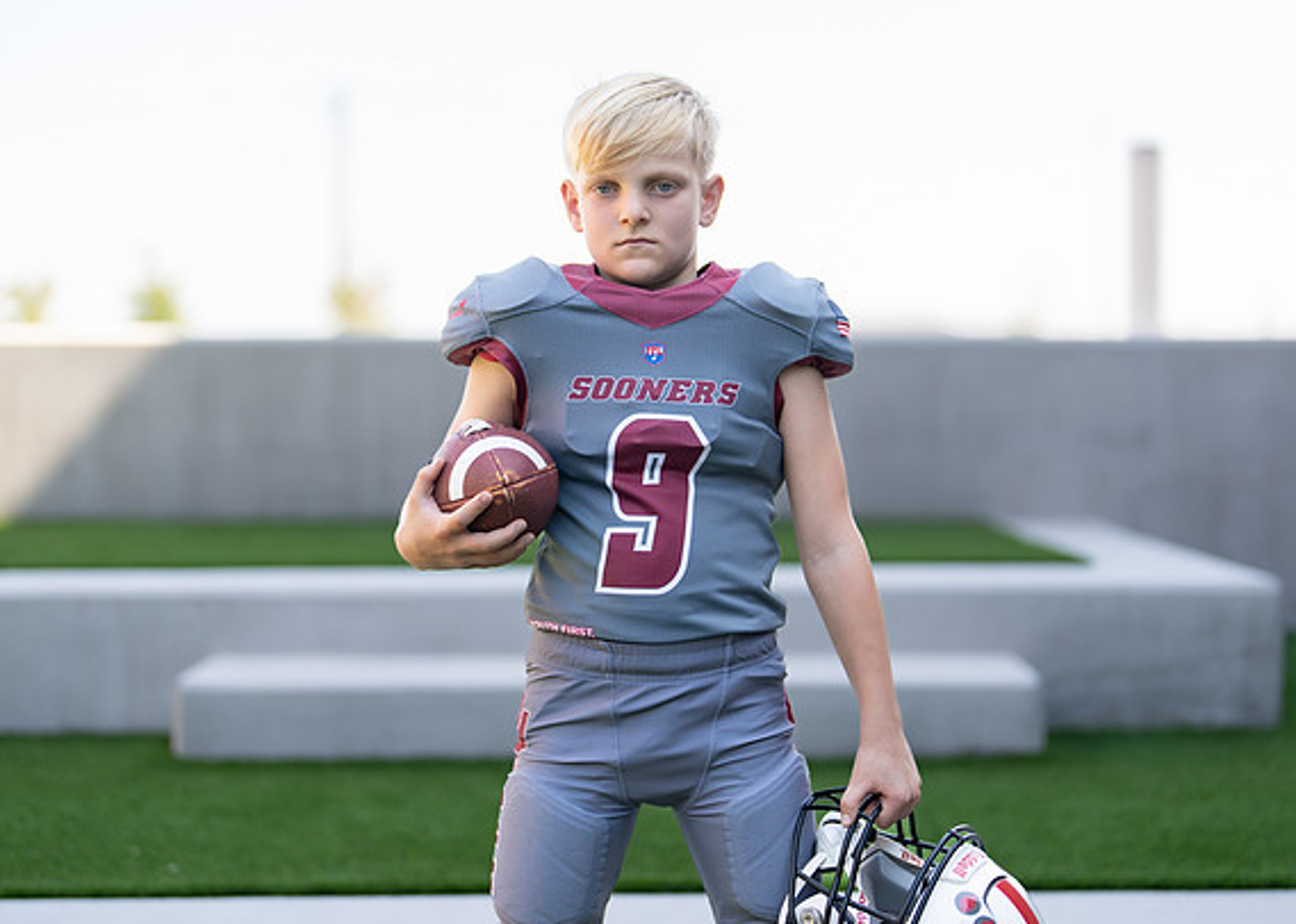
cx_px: 684
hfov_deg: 31.7
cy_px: 395
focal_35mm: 62
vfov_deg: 22.9
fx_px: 2281
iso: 100
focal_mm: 50
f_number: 1.2
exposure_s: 1/1600
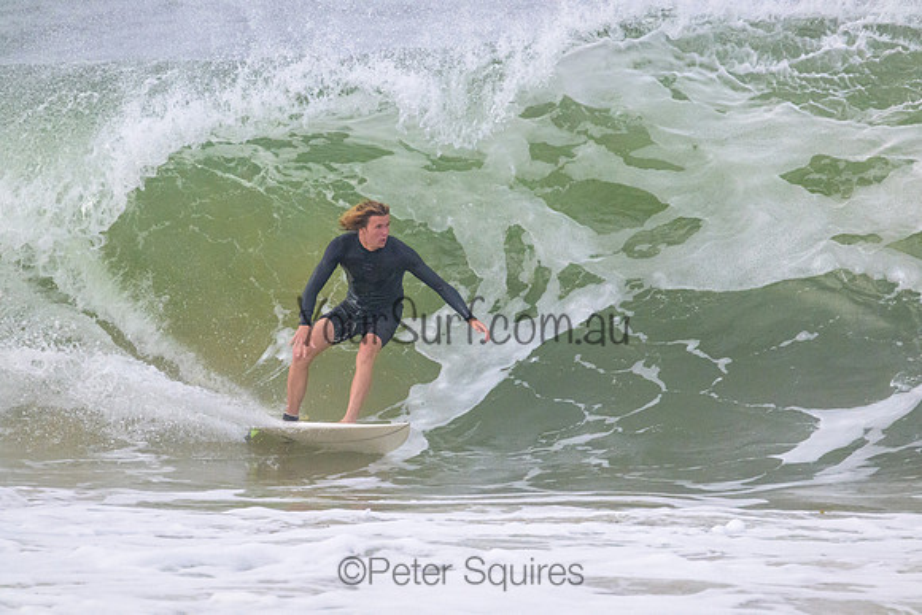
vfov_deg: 1.7
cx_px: 461
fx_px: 20493
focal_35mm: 800
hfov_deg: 2.6
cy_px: 308
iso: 7200
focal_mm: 800
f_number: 11
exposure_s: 1/3200
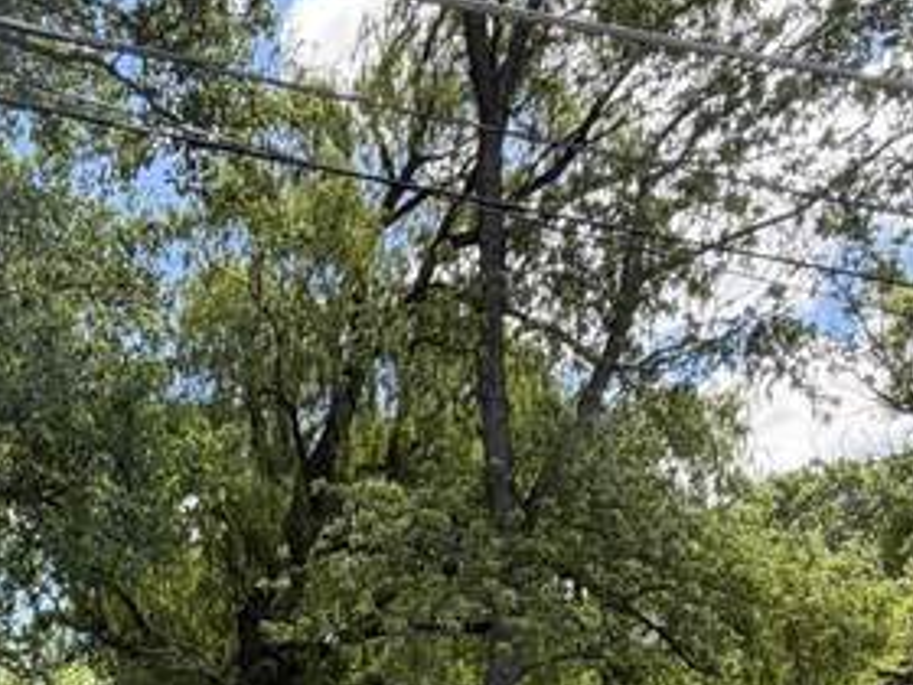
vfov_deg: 24.6
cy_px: 979
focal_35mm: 48
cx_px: 121
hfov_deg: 37.5
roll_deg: +0.2
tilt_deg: -6.9
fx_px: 1266
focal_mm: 2.22
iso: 50
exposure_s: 1/331
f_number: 2.2
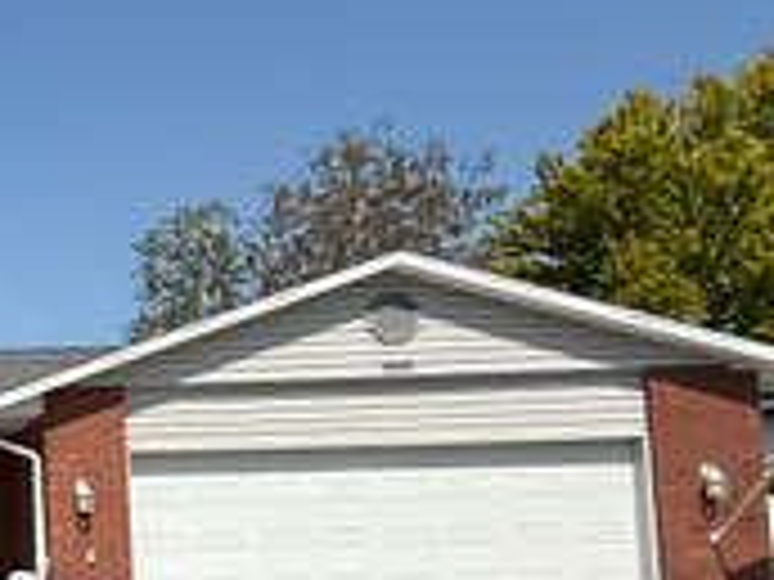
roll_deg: +1.3
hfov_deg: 28.2
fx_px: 1163
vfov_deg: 27.3
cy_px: 486
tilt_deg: +4.7
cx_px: -302
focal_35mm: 52
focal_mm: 2.22
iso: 50
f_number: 2.2
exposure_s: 1/3460
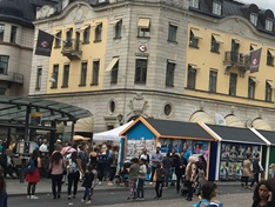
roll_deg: -2.6
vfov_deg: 19.7
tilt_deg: +6.0
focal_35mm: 75
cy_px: 91
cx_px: 299
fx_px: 596
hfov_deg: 24.3
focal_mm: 4.15
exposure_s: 1/999
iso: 25
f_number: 2.2
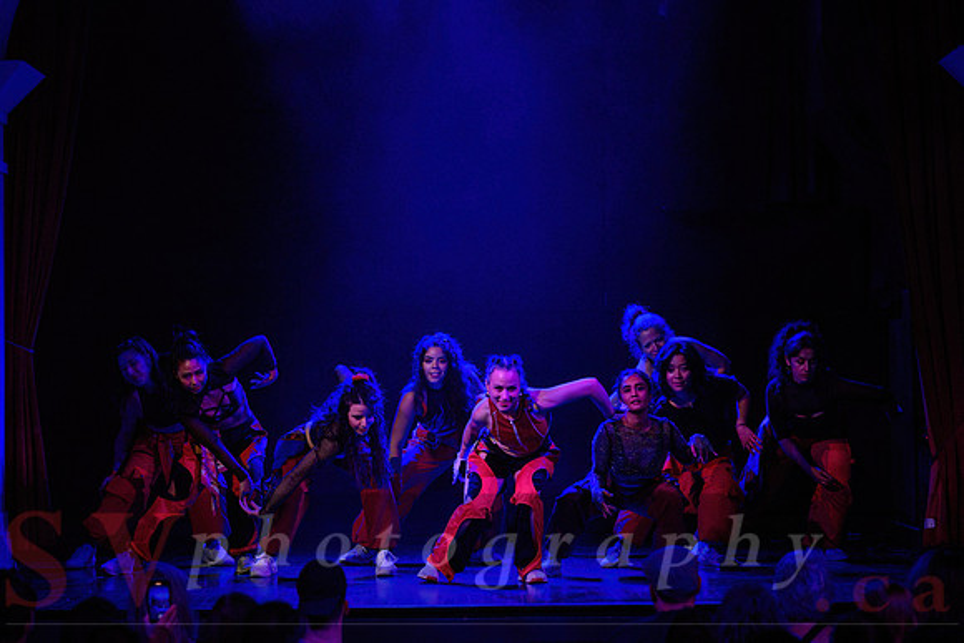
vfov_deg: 11.8
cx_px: 413
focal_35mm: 116
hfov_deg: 17.7
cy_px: 364
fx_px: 3103
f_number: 2.8
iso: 1600
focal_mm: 100
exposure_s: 1/200
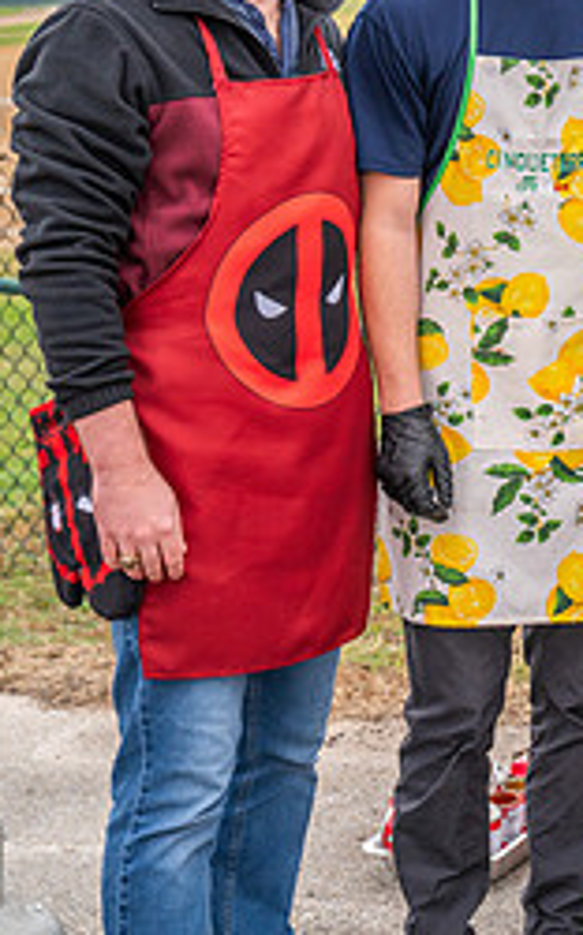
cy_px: 252
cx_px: 946
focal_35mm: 97
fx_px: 2469
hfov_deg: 12.6
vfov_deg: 21.3
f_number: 4
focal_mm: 41
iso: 500
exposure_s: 1/1000
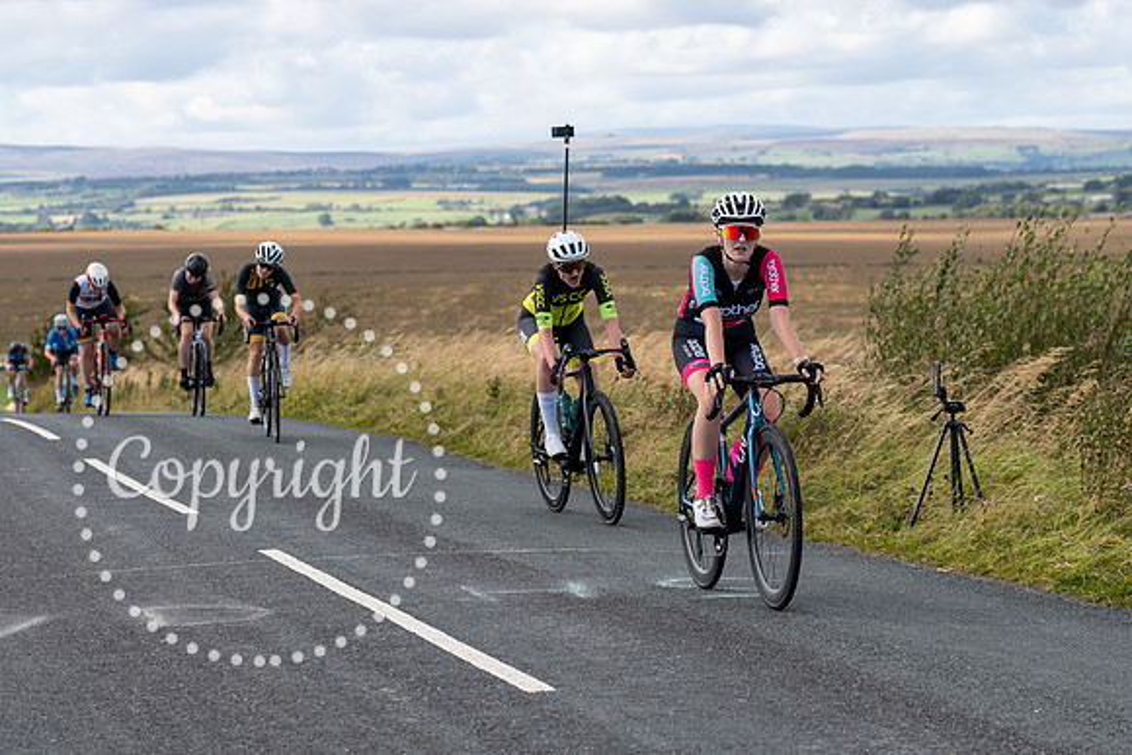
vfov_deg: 12.6
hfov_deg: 18.8
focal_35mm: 109
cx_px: 674
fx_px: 3415
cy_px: 169
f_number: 4
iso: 100
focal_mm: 70
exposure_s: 1/800
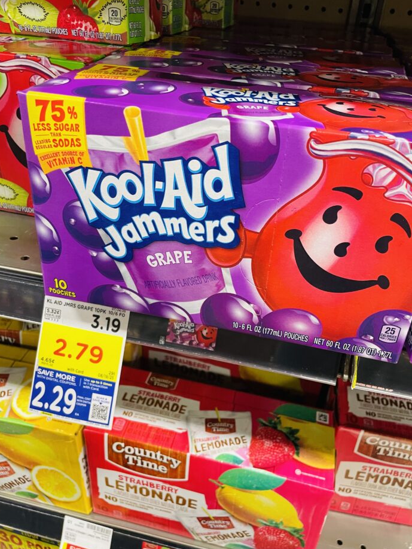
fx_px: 460
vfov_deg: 61.5
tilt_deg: -32.4
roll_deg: -2.7
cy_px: 245
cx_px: 221
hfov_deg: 48.2
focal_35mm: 29
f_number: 1.6
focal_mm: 4.2
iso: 250
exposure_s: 1/60
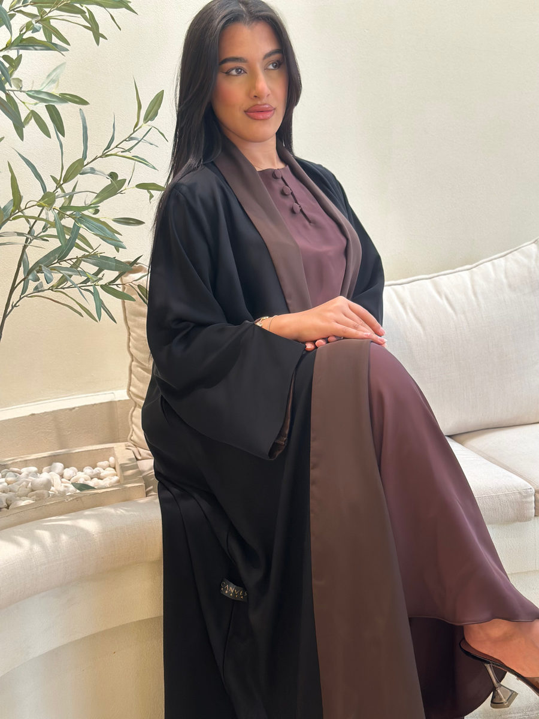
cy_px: 360
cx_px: 270
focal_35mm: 48
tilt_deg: -7.5
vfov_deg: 39.7
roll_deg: +2.1
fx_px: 997
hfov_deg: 30.3
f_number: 1.78
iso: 160
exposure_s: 1/100
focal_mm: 6.86
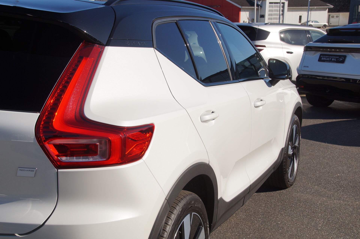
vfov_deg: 25.7
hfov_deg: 37.9
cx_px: 180
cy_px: 120
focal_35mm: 52
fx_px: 525
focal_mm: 35
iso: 100
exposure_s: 1/500
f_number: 8
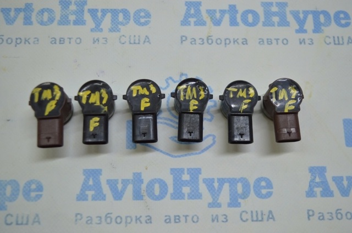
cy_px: 116
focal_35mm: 45
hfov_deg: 43.7
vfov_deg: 29.8
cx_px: 176
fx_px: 439
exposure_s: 1/100
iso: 400
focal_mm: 30
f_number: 4.2
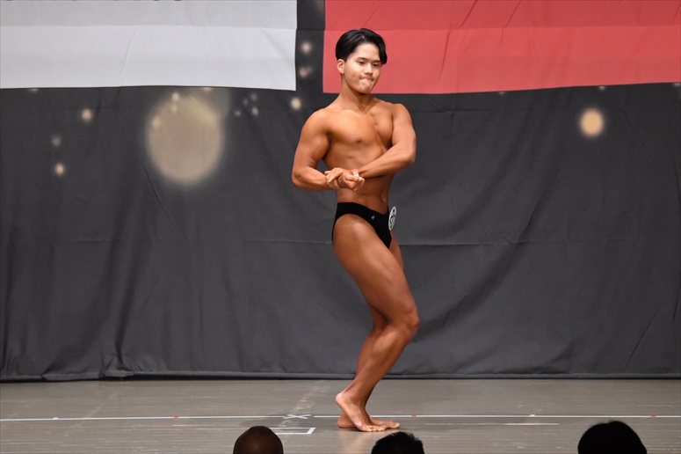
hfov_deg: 9.2
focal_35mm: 225
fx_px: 4254
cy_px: 227
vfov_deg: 6.1
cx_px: 340
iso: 6400
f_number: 5.6
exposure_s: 1/400
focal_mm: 150
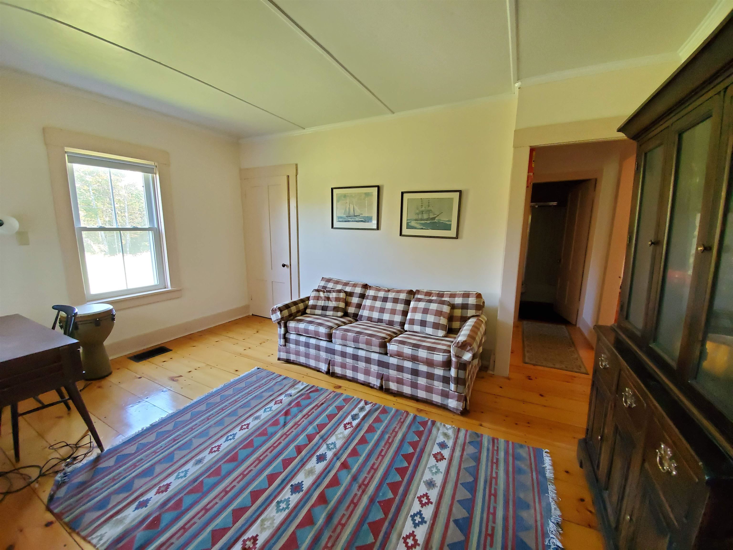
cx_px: 366
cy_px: 275
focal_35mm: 13
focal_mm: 1.8
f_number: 2.2
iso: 640
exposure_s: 1/29
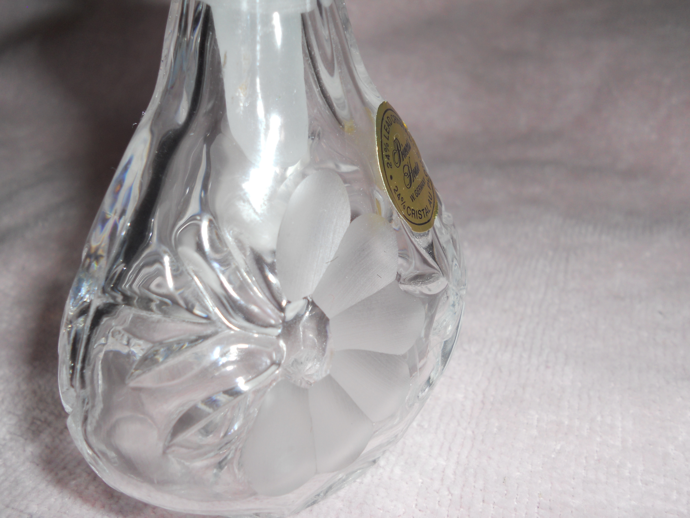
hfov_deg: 56.8
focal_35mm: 32
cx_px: 345
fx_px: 638
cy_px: 259
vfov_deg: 44.2
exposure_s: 1/25
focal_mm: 5.8
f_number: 8.8
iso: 80
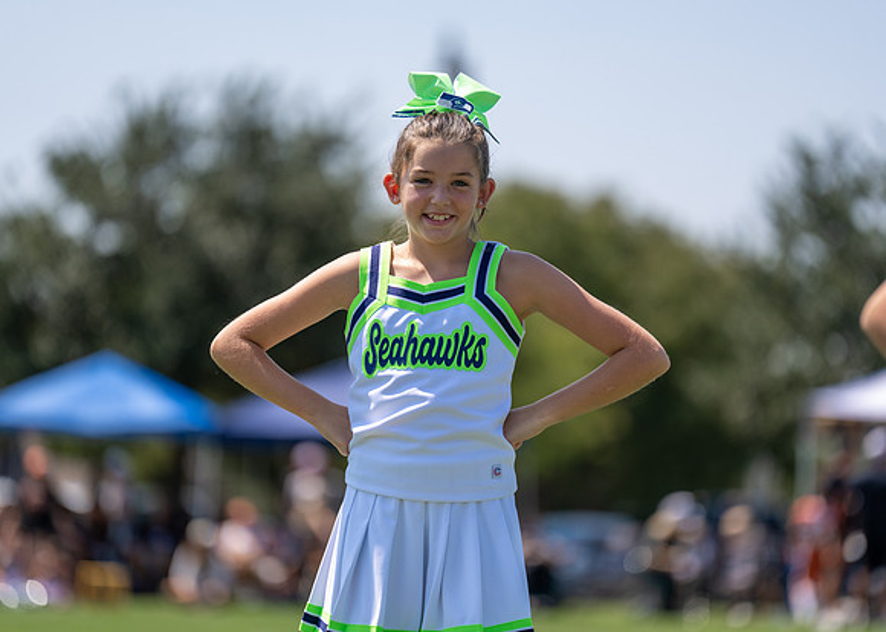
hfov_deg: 9.5
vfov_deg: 6.8
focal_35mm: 211
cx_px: 443
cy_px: 316
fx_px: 5320
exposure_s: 1/1600
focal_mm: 200
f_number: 2.8
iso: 100
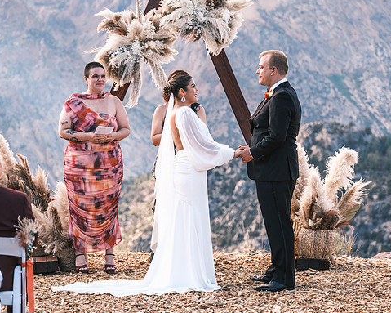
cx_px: 228
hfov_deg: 16.4
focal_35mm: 117
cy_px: 156
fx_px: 1354
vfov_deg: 13.2
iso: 400
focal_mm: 68.7
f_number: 2.8
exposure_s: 1/850
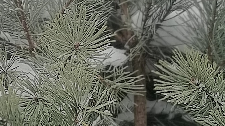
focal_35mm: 192
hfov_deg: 11.2
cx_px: 65
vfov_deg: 6.2
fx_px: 1145
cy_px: 254
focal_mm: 4.75
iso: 64
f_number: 5.6
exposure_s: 1/100
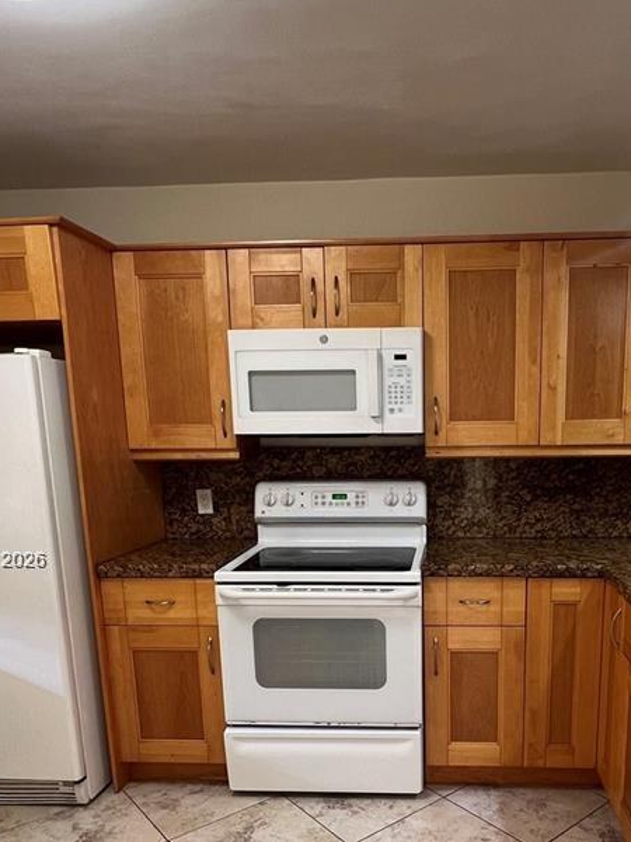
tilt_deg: -11.1
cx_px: 416
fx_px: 632
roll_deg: +0.5
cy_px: 561
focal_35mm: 26
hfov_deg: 52.1
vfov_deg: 65.5
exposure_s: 1/60
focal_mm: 1.57
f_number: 1.8
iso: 160
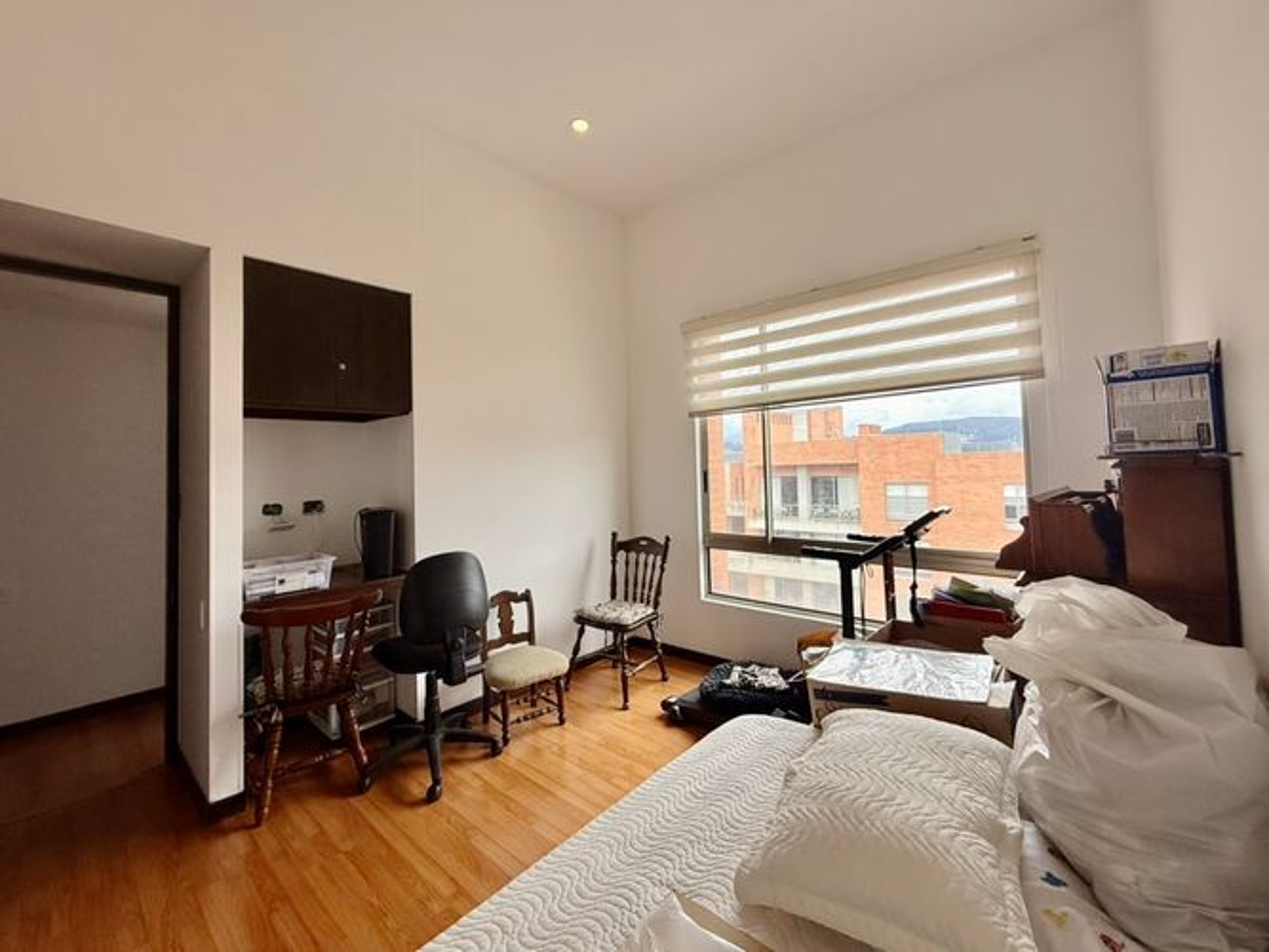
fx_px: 513
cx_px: 634
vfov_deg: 85.7
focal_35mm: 14
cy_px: 476
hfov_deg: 102.1
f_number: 2.2
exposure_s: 1/328
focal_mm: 2.22
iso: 64
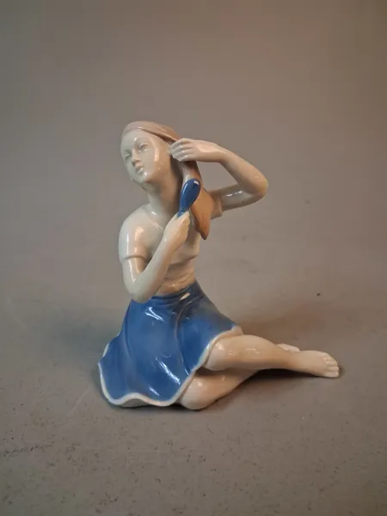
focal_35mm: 27
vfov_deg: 65.3
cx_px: 194
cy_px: 258
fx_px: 402
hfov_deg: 51.4
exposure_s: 1/100
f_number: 1.8
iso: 400
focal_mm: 4
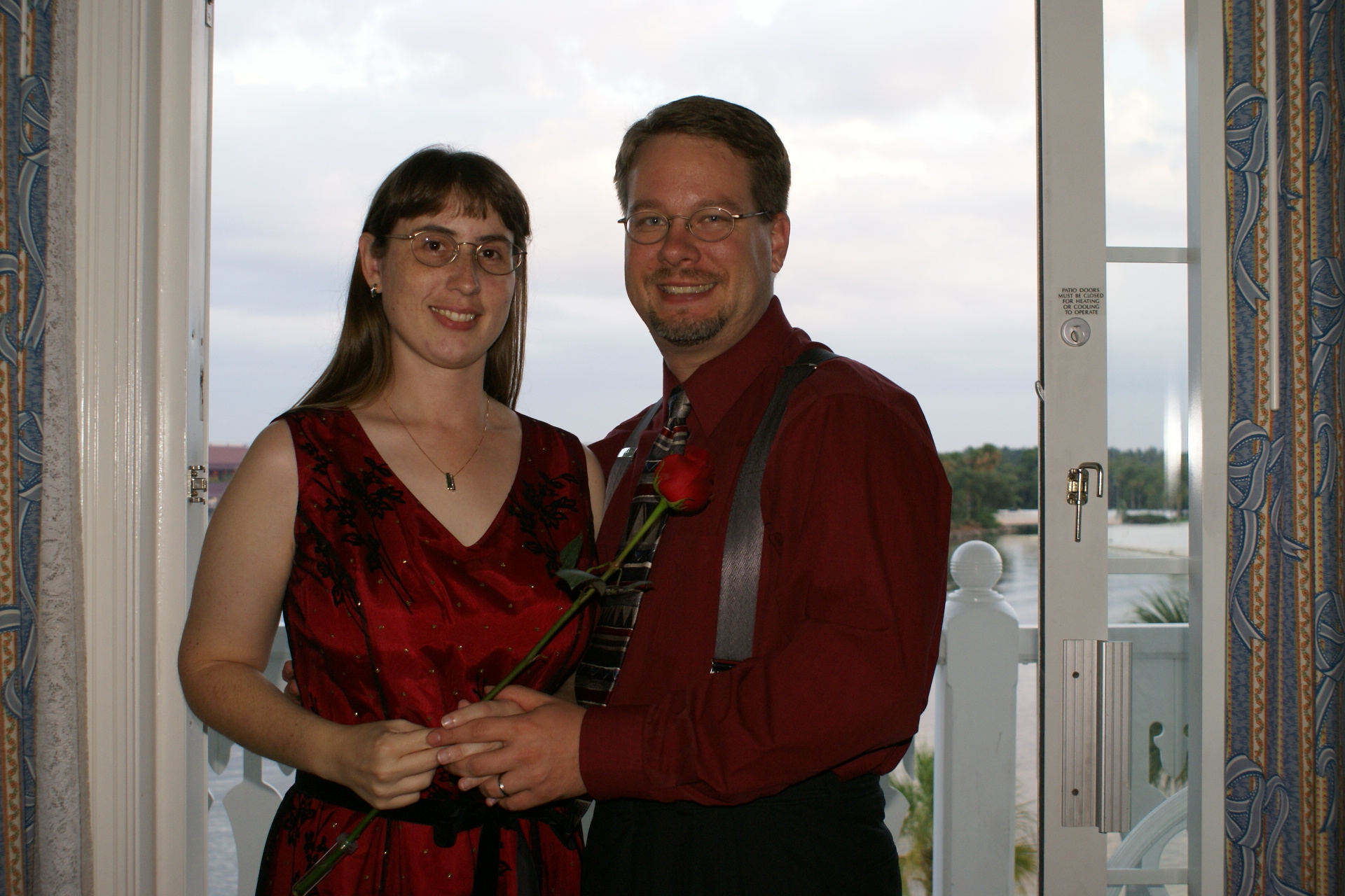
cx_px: 672
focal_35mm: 42
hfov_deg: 46.4
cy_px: 448
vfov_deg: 31.9
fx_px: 1569
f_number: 4.5
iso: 200
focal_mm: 28
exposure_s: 1/80
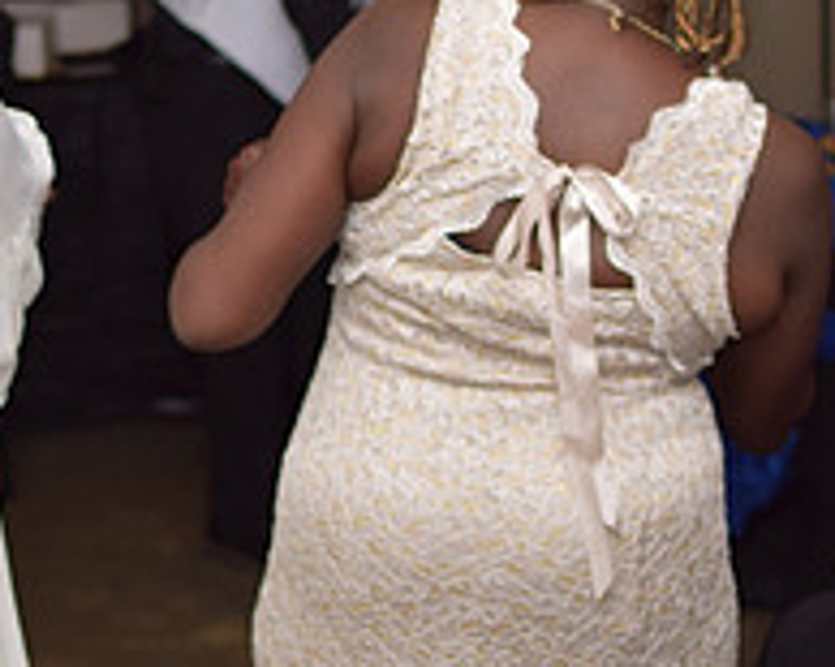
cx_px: -9
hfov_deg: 12.9
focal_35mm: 147
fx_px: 3641
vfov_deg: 10.4
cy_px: 174
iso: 160
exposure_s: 1/200
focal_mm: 35
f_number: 2.5
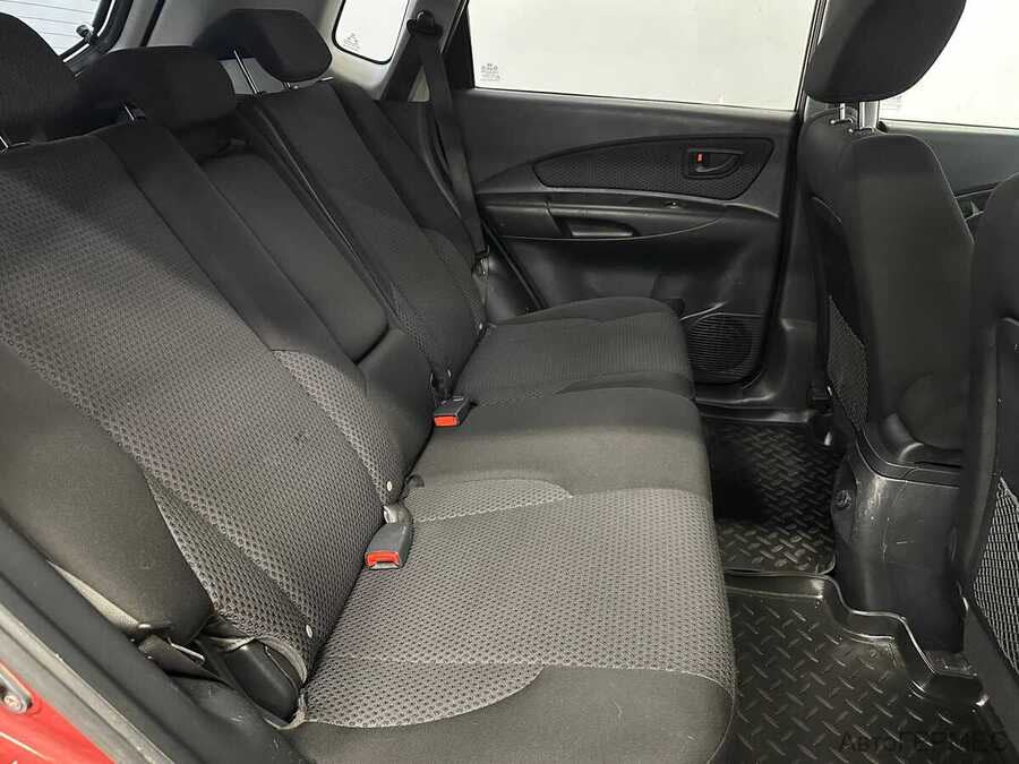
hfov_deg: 71.6
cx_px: 510
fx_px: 706
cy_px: 382
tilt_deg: -24.9
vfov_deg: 56.8
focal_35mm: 24
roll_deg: -0.5
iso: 800
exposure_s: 1/25
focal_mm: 6.86
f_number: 1.78
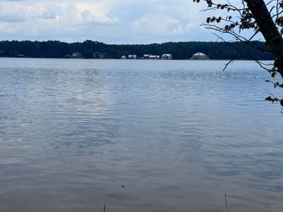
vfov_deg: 28.0
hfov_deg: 36.8
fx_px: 425
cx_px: 140
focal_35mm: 52
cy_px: 106
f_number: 1.78
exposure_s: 1/7092
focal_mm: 6.76
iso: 64
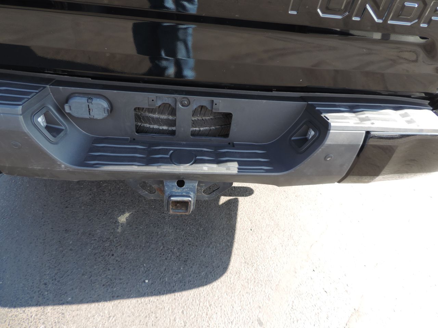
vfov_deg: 56.8
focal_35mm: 24
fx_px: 304
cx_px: 219
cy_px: 164
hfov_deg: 71.6
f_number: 3
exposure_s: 1/100
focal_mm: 4.3
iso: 80
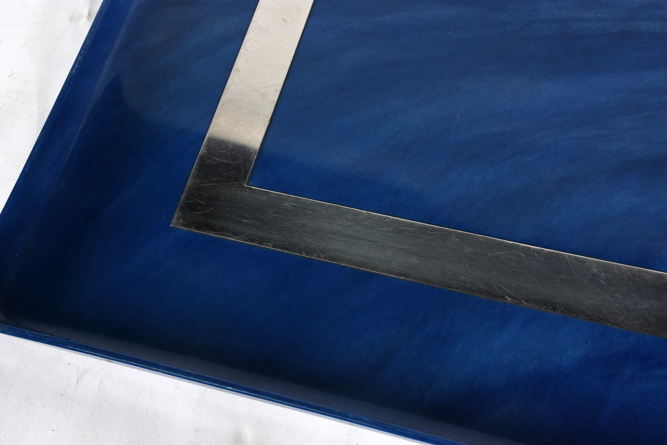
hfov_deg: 41.1
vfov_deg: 28.1
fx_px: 889
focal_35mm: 48
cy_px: 222
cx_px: 334
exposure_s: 1/50
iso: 200
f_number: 8
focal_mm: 32
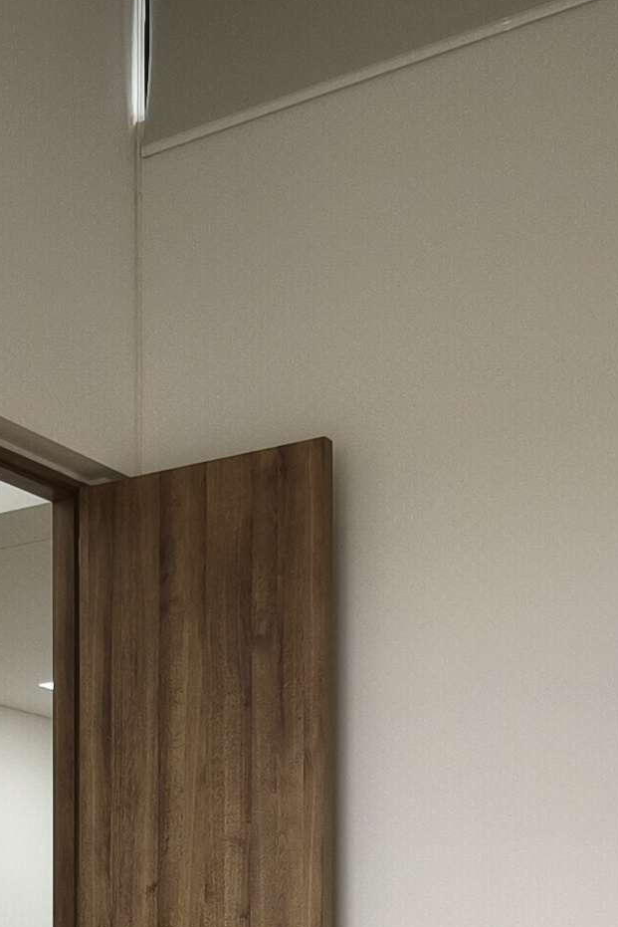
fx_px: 1724
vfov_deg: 27.4
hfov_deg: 20.3
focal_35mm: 67
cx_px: 249
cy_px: 1033
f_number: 2.2
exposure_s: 1/133
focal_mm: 1.91
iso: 50
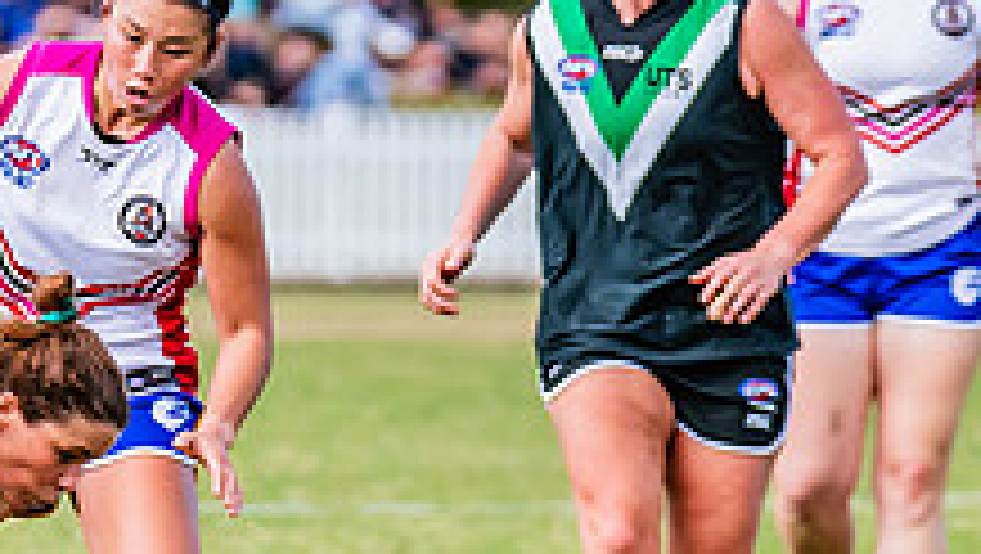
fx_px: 20903
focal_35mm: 803
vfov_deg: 1.5
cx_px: -321
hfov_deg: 2.7
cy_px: 370
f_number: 5.6
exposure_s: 1/1600
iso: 800
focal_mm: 250
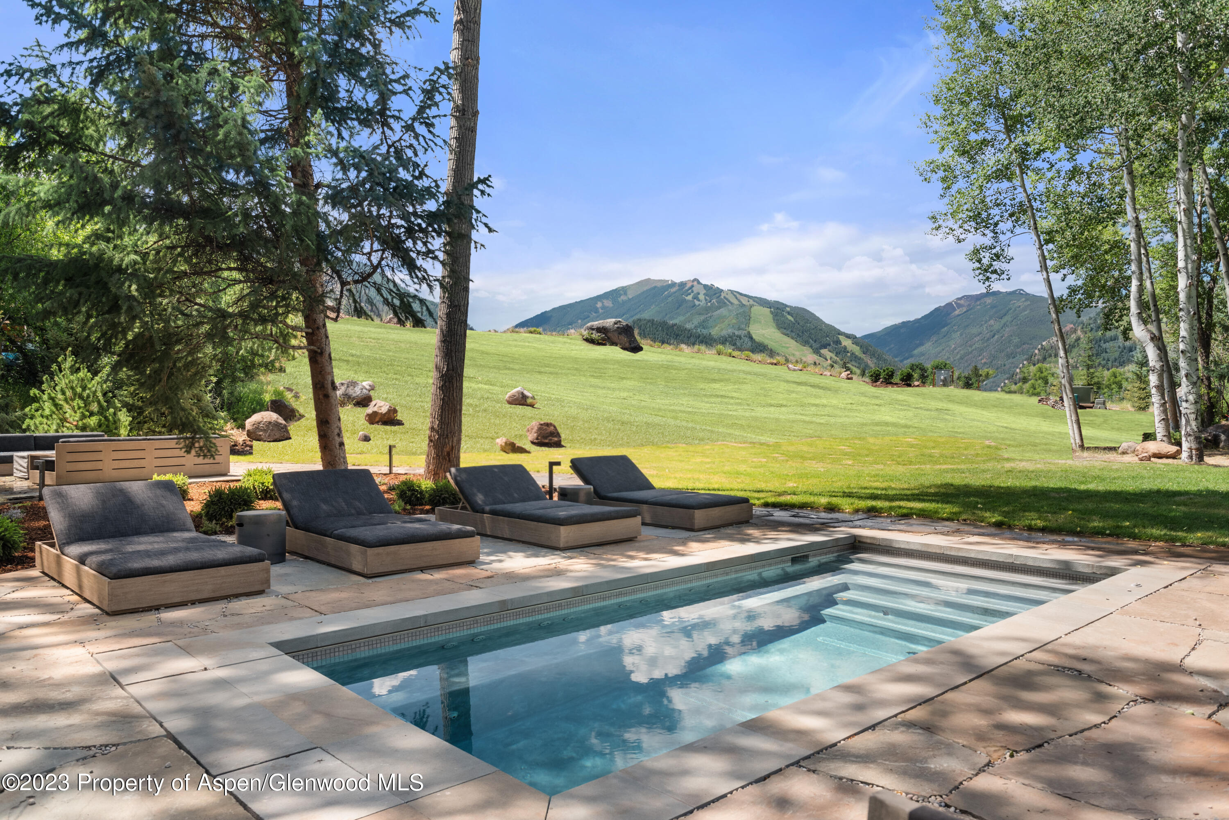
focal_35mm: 26
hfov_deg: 69.4
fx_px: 888
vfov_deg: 49.6
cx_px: 614
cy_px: 410
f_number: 7.1
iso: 400
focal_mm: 26
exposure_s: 1/50
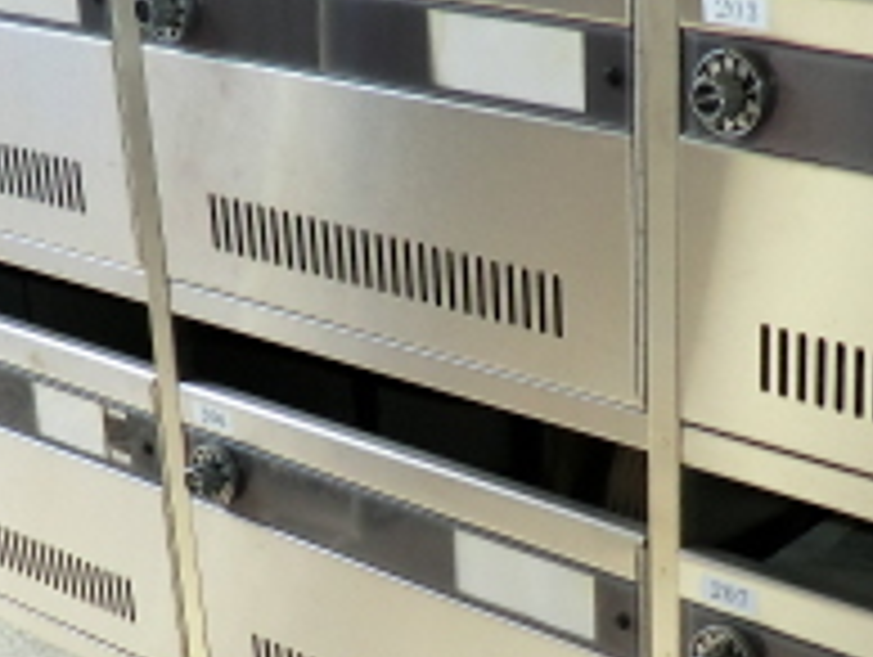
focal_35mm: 79
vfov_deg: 18.3
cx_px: 657
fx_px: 1995
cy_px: 612
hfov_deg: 24.4
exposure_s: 1/125
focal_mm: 4.3
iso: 80
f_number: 3.2
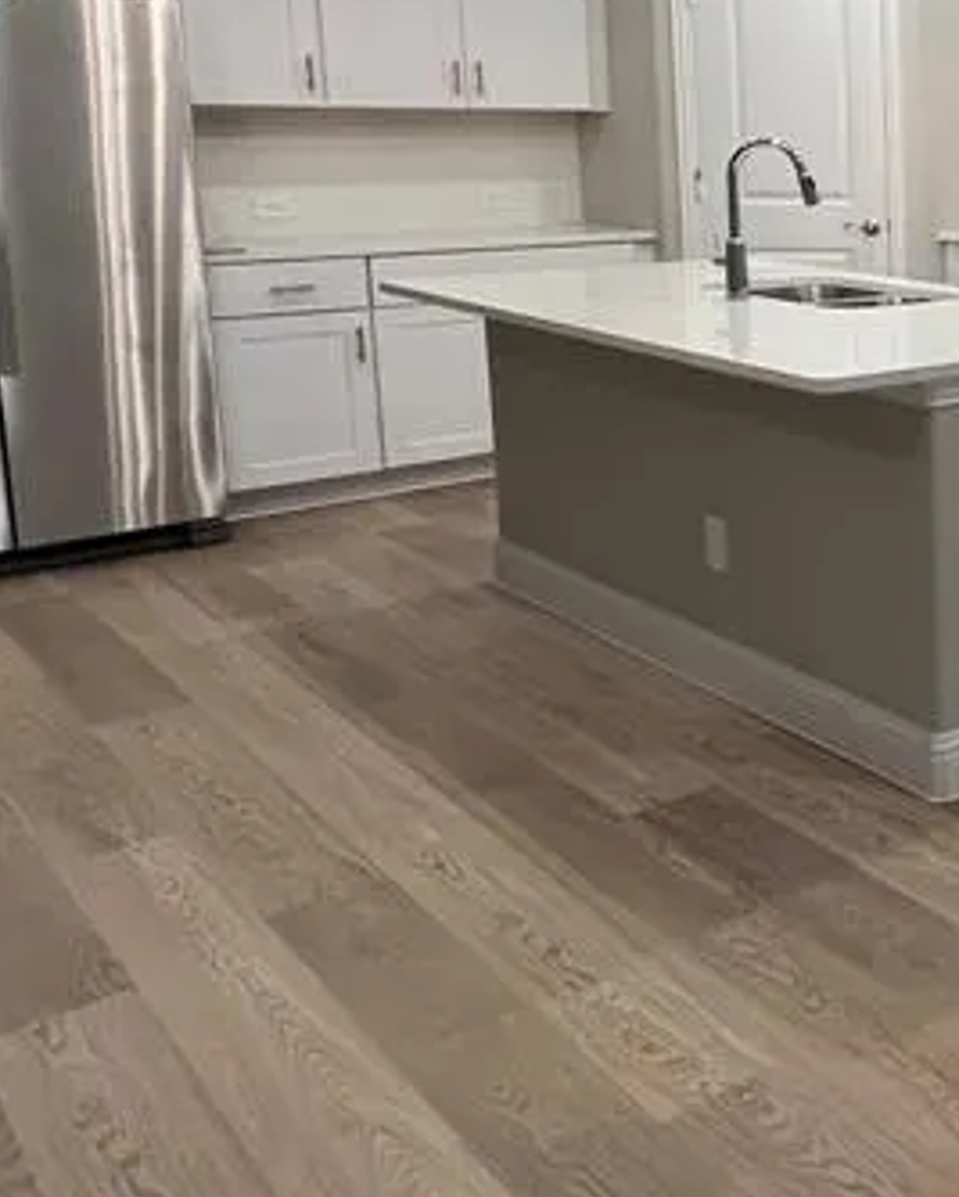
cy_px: 334
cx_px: 1361
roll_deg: -0.8
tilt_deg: -8.4
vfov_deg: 45.5
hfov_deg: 28.3
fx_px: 1382
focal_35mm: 39
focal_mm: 1.57
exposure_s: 1/60
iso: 125
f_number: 1.8
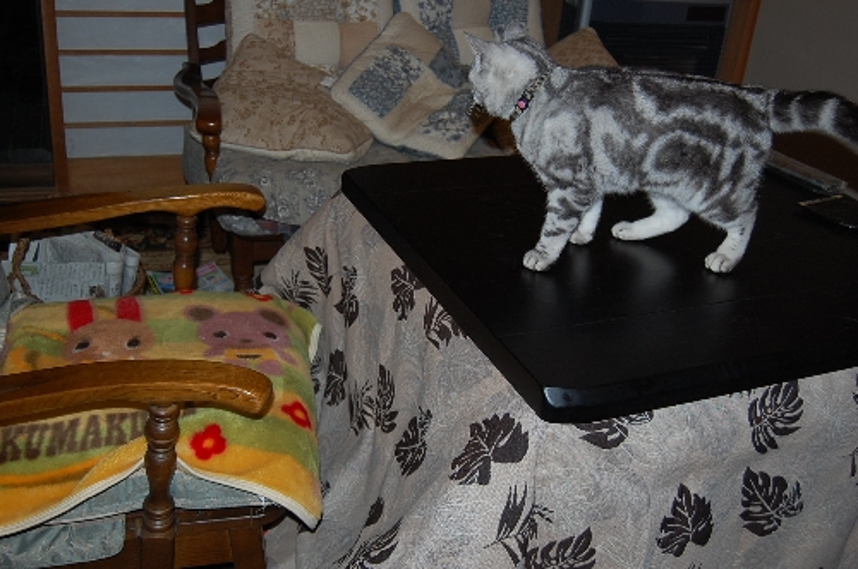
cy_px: 284
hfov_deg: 49.6
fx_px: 928
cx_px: 429
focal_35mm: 39
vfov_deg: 34.1
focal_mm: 26
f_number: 4.2
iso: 400
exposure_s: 1/60
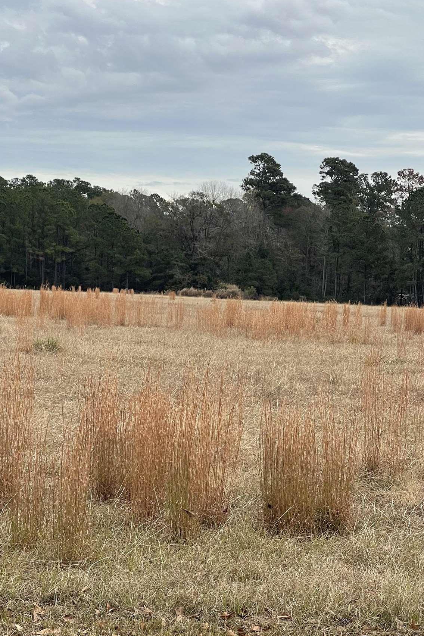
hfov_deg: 15.2
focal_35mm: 90
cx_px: 138
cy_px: 366
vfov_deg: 22.6
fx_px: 1590
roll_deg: -2.7
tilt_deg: -2.0
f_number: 2.2
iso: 20
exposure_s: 1/763
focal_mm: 7.5
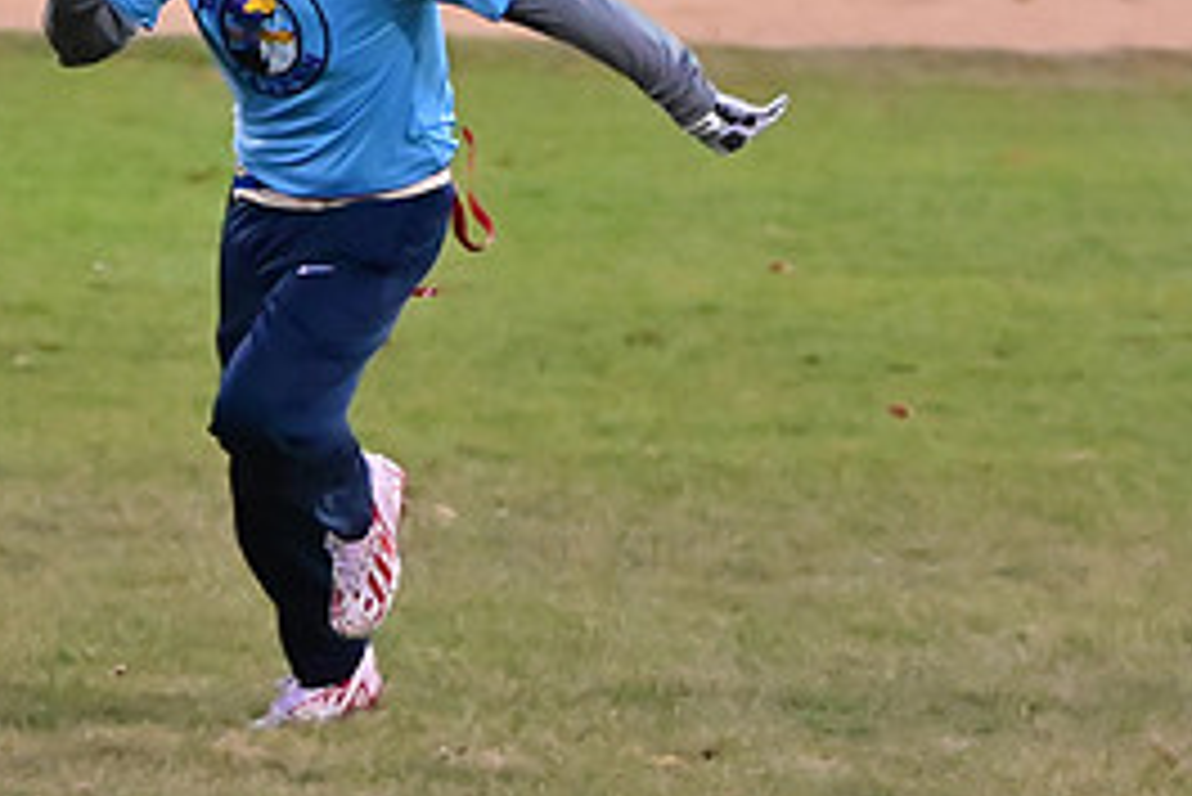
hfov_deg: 4.7
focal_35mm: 442
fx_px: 14642
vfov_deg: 3.1
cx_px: 625
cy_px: 286
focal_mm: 135
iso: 6400
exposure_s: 1/640
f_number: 4
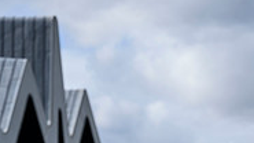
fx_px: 1320
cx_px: 188
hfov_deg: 11.0
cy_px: 302
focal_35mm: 196
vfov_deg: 6.0
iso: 400
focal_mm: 77
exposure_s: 1/3200
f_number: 3.5
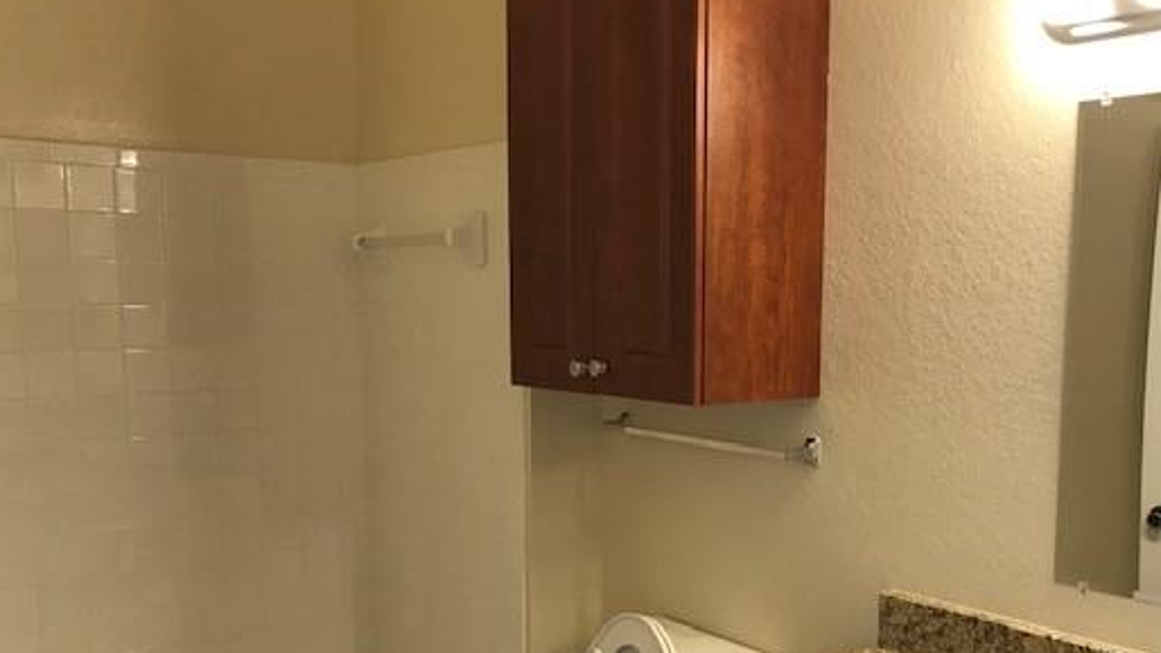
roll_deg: +0.0
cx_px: 675
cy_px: 445
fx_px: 1170
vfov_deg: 30.9
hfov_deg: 52.5
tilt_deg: -7.3
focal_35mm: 38
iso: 25
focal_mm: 3.99
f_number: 1.8
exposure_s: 1/30
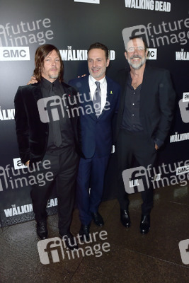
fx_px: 189
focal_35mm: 24
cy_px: 142
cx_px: 94
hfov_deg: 53.2
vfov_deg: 73.7
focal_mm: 24
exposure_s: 1/200
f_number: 5.6
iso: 400
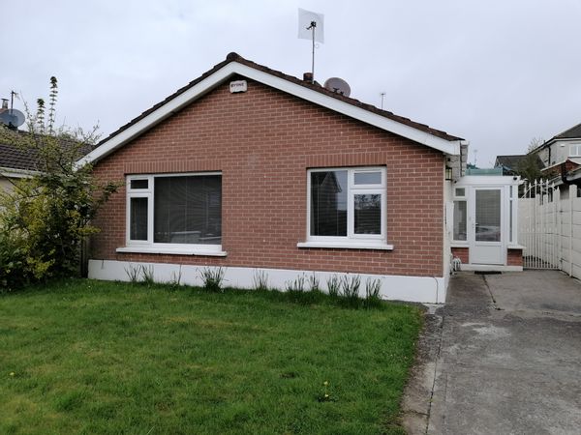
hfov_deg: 67.3
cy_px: 218
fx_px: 436
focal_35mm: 26
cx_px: 290
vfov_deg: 53.1
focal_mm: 3.95
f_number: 1.8
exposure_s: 1/1121
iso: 50
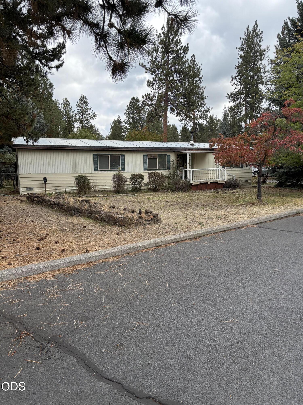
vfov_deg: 67.3
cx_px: 152
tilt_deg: -7.5
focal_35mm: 26
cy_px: 202
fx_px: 303
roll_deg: -0.6
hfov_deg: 53.1
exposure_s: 1/865
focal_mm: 5.96
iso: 50
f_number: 1.6
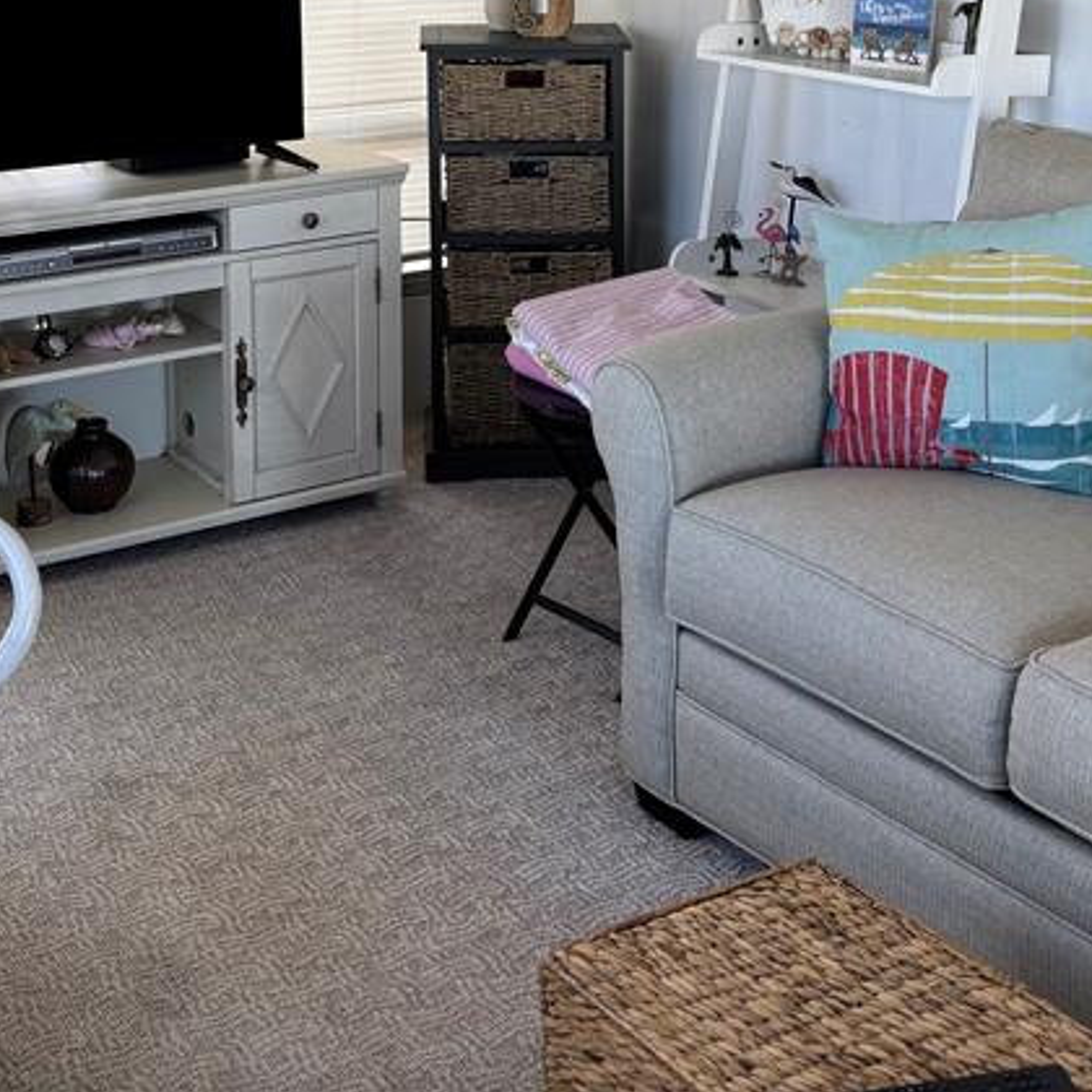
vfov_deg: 29.2
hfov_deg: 30.6
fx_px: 1999
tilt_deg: -7.4
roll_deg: -1.1
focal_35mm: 56
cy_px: 96
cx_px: 530
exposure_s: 1/120
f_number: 1.6
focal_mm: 5.96
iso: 64
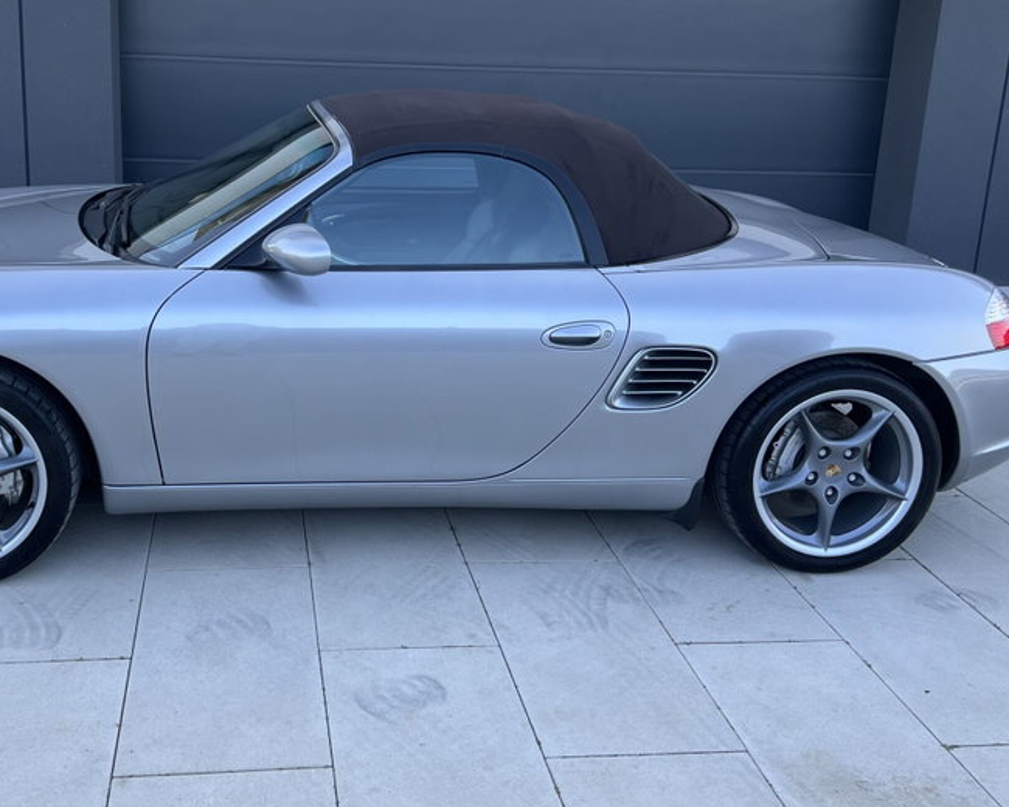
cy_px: 324
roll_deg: -2.7
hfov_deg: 45.4
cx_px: 374
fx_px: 1195
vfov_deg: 37.2
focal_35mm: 40
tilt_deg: -14.9
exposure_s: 1/486
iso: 50
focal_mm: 5.7
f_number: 1.5
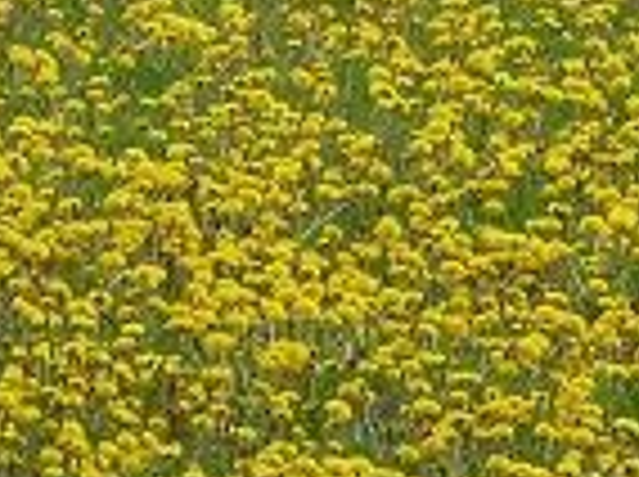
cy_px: -106
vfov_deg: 1.6
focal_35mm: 935
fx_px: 17231
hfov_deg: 2.1
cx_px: 742
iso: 100
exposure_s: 1/400
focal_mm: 34.9
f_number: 5.6
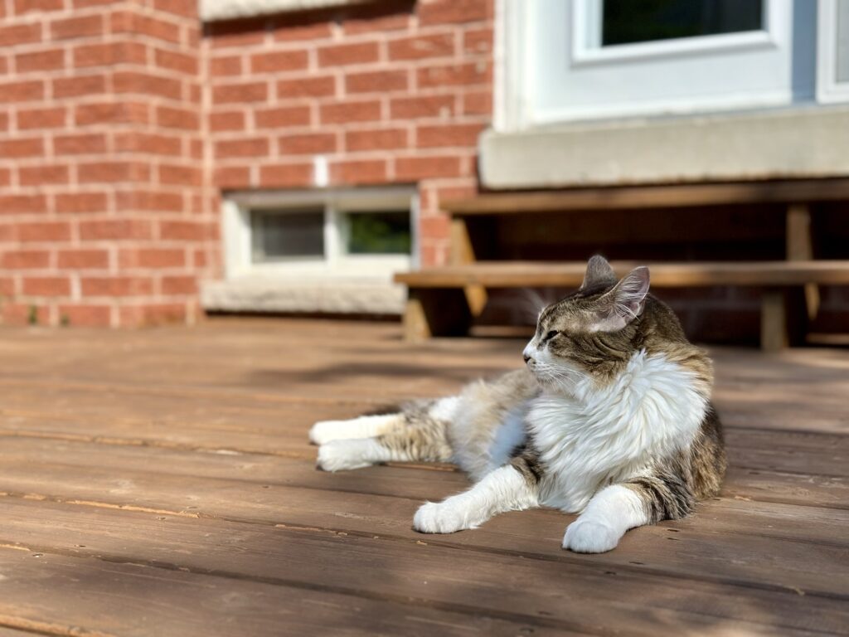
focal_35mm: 48
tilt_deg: -3.0
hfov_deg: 39.7
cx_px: 424
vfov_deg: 30.3
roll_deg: +0.8
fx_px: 1177
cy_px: 318
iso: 100
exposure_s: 1/3597
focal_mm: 6.86
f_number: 1.78
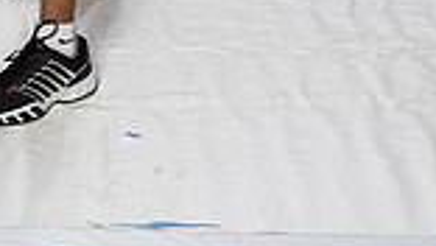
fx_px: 1643
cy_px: -327
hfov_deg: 15.1
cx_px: 126
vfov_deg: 8.0
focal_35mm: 142
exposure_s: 1/250
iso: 640
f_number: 8
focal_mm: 47
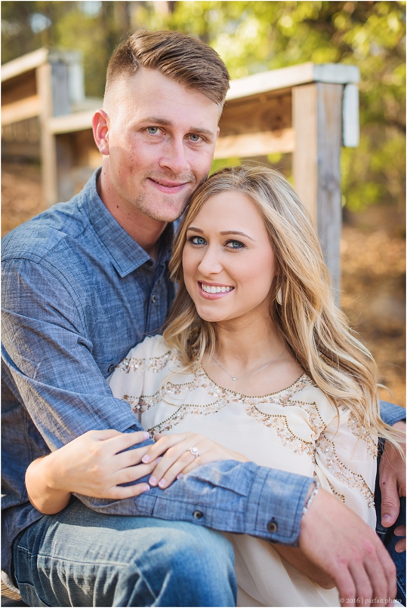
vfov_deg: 39.6
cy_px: 304
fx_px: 846
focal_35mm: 50
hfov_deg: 27.1
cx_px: 204
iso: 320
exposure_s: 1/1000
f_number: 2.5
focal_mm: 50
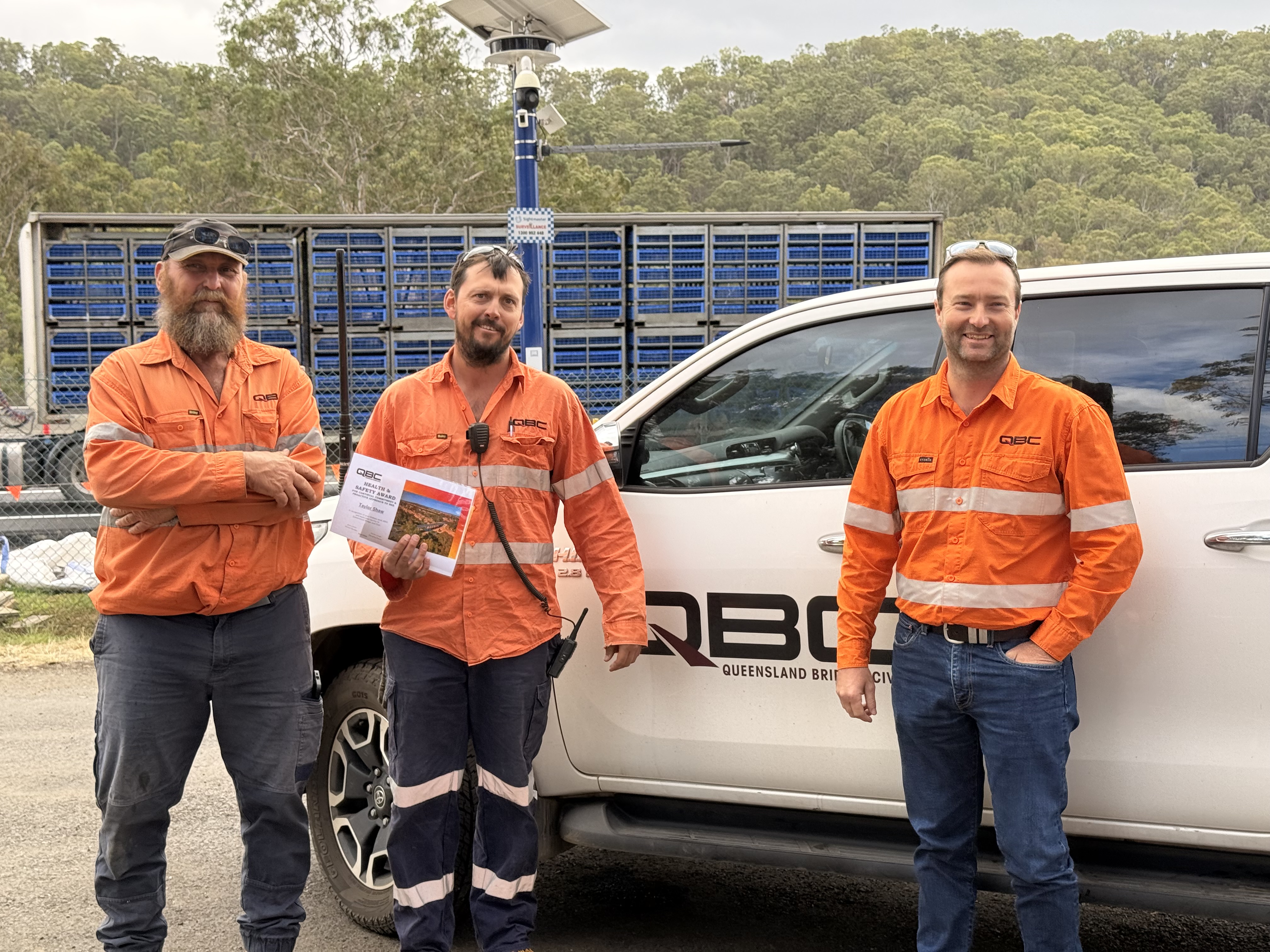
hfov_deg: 39.7
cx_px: 635
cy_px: 476
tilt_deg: -3.4
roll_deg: +0.2
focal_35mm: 48
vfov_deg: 30.3
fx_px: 1761
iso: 64
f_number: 1.78
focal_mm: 6.76
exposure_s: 1/557
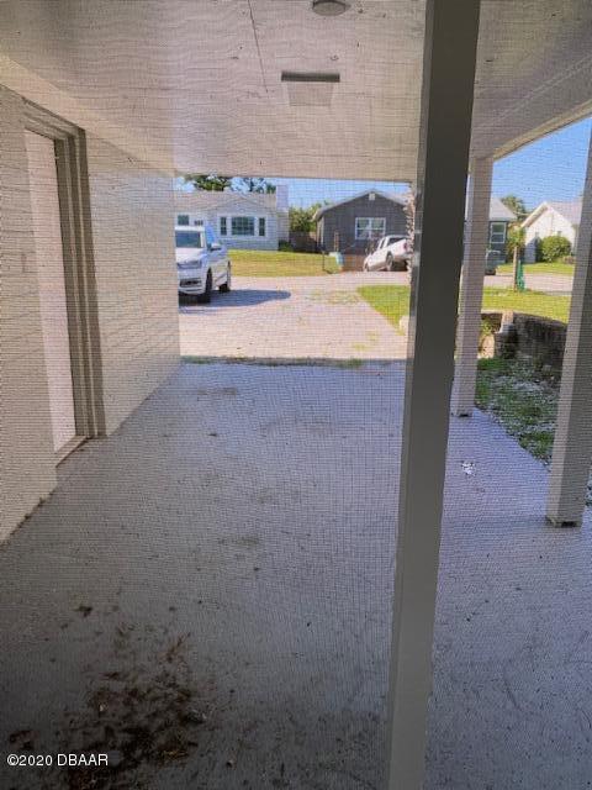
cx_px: 296
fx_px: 593
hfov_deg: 53.1
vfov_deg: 67.3
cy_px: 395
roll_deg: -2.3
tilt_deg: -12.4
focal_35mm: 26
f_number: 1.8
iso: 32
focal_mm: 4.25
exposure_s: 1/363
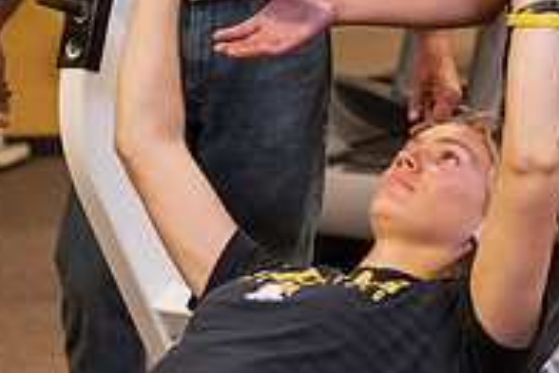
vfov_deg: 9.2
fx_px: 2300
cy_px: -53
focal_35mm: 148
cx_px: 396
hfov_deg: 13.8
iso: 1000
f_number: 3.2
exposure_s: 1/200
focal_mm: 50
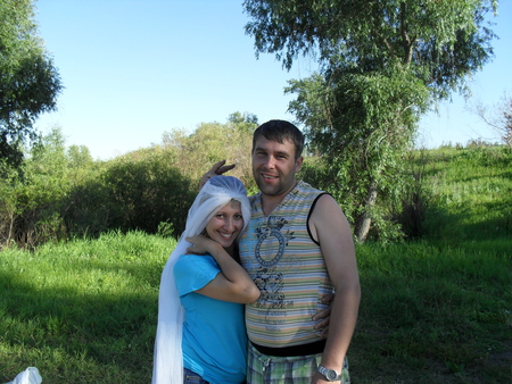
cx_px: 256
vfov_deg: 40.7
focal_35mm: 35
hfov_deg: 52.6
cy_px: 192
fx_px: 518
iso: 100
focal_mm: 6.3
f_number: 3.2
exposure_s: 1/500
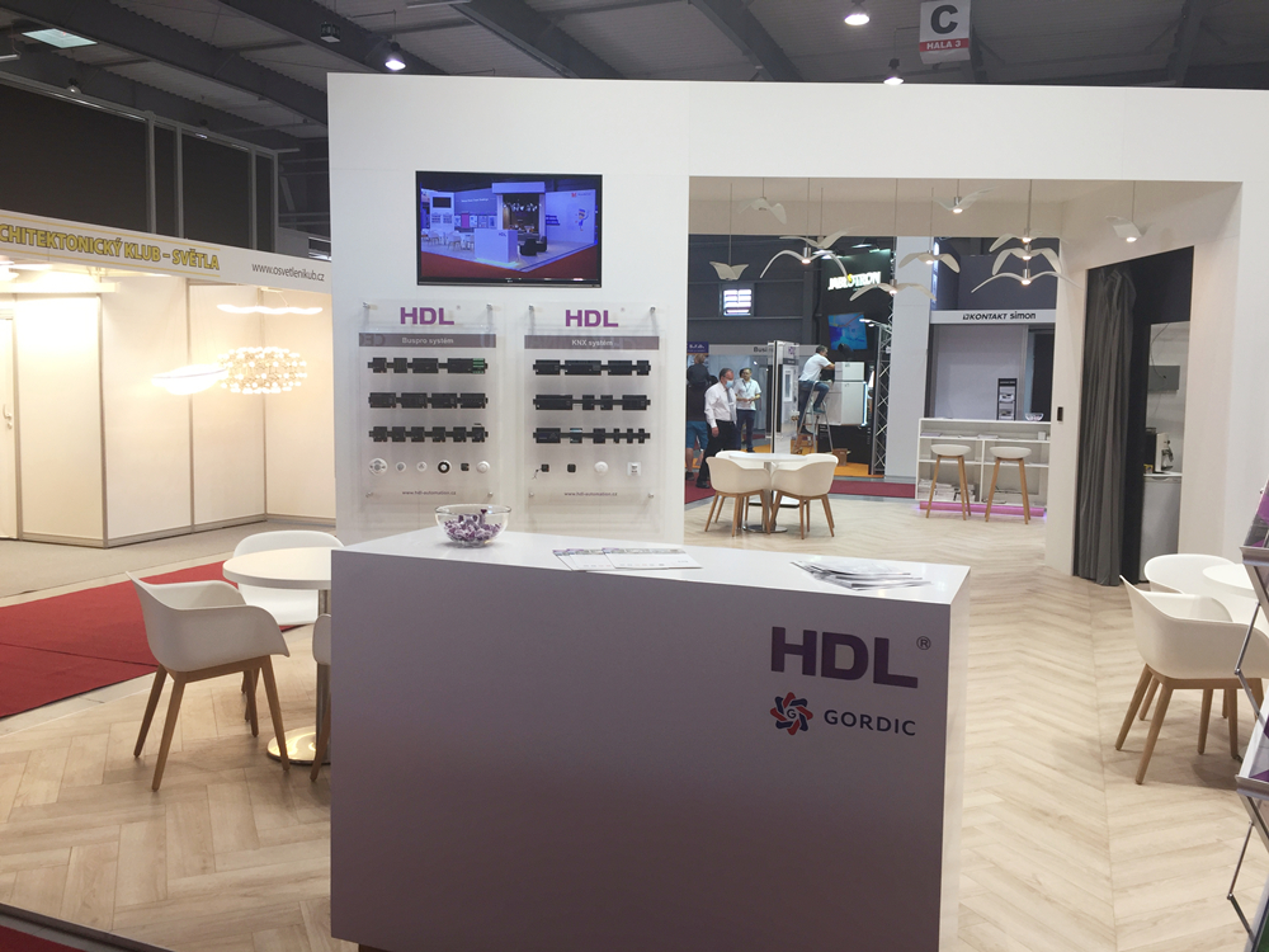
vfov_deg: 48.2
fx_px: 1063
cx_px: 634
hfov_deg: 61.7
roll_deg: -0.9
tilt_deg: -6.2
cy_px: 476
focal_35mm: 29
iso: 32
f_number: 2.2
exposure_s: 1/50
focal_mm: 4.15
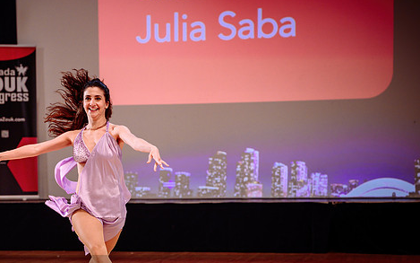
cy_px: 173
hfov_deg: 22.1
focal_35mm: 94
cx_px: 165
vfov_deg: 13.9
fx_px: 1076
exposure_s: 1/500
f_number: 2
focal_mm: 70
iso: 1000
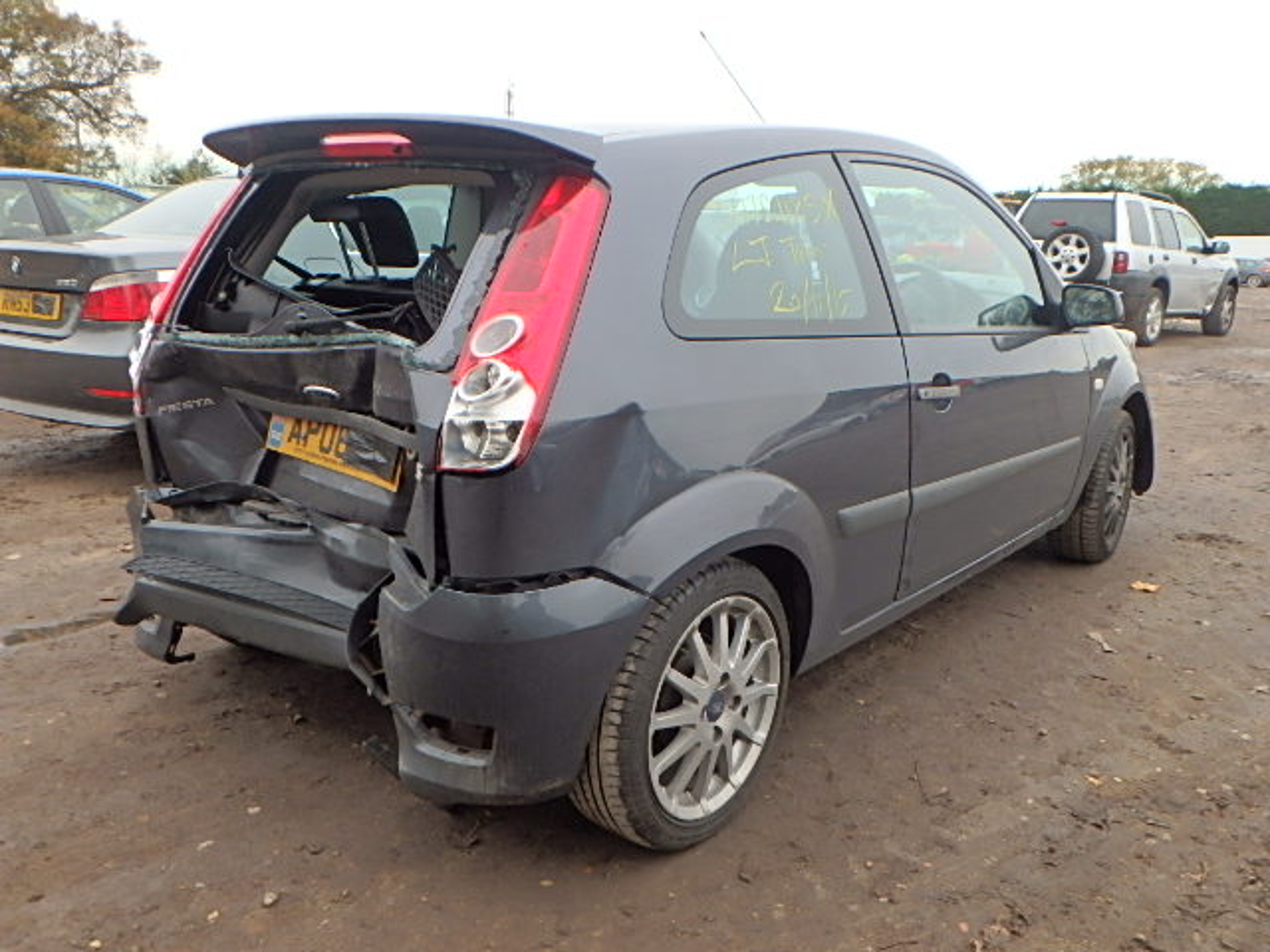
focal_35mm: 29
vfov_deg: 48.2
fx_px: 1064
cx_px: 635
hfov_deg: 61.7
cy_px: 476
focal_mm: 5.2
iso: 125
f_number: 4.6
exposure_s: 1/80
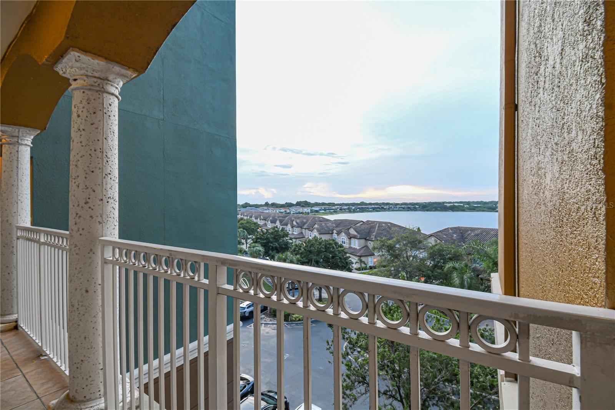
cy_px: 205
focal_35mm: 15
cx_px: 308
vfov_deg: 77.3
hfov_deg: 100.4
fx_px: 256
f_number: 7.1
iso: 100
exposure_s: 1/4
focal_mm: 10
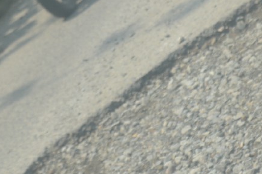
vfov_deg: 10.8
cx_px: 176
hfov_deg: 16.2
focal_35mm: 126
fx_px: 916
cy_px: 17
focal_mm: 26
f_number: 7.1
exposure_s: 1/200
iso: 100
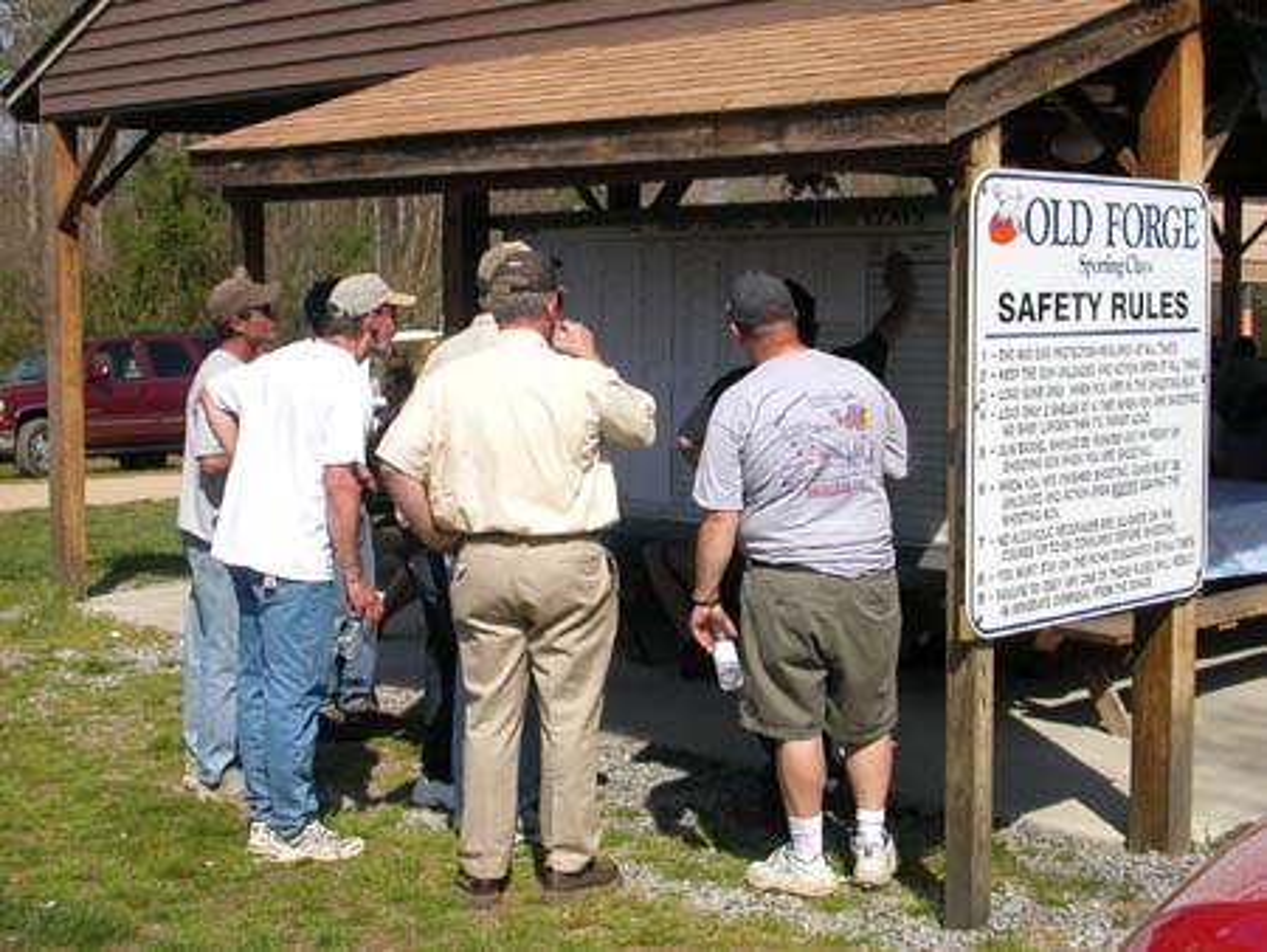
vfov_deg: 27.1
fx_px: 1978
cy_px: 476
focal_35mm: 54
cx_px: 634
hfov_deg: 35.5
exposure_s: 1/584
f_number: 5.4
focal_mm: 8.2
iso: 100
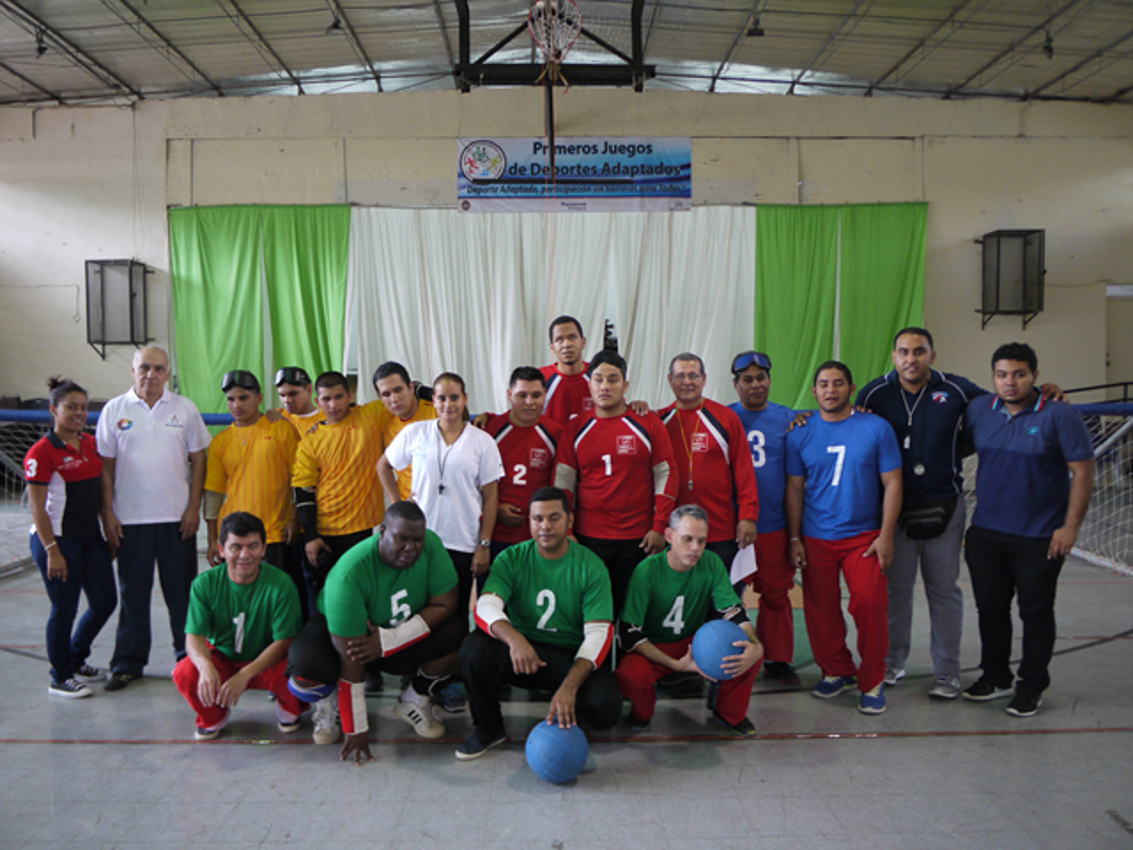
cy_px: 425
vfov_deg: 49.7
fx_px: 916
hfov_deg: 63.4
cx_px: 566
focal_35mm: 28
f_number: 3.5
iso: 400
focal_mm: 14
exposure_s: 1/30
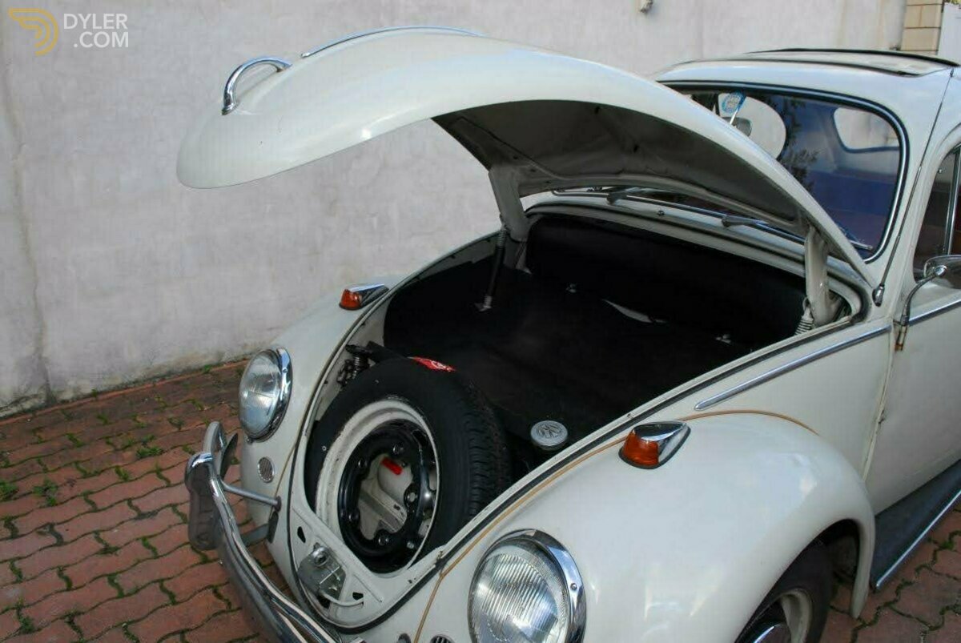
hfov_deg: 70.4
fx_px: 681
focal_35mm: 26
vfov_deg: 50.5
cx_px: 480
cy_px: 322
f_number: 9
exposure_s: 1/60
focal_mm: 17
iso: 200
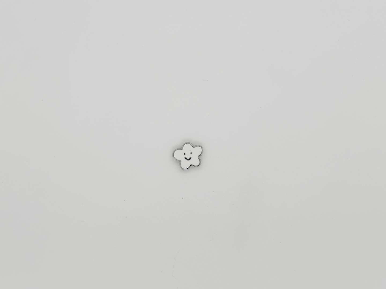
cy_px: 144
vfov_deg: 30.3
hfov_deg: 39.7
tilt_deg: -86.4
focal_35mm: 48
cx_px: 193
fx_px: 535
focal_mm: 6.86
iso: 64
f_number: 1.78
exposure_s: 1/2667
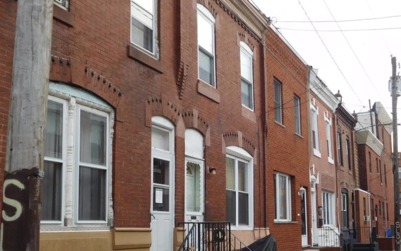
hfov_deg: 47.9
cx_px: 243
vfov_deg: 31.0
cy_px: 172
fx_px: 448
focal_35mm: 41
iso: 125
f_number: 3.4
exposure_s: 1/250
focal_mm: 4.5
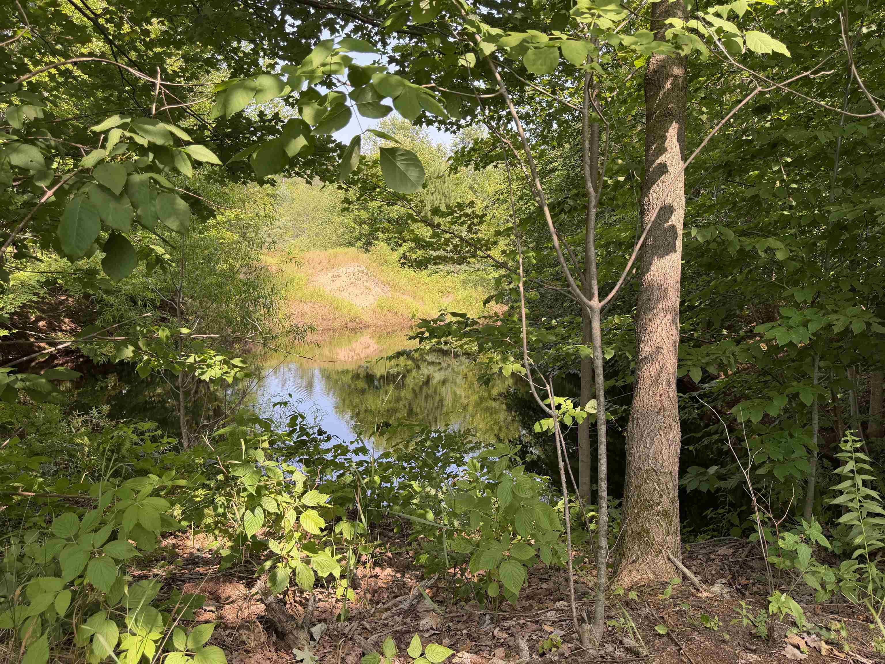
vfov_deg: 56.8
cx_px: 442
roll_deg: -1.9
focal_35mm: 24
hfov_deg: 71.6
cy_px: 332
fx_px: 614
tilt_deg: -7.4
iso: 100
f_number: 1.78
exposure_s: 1/735
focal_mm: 6.76
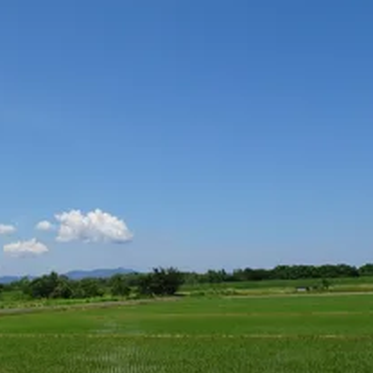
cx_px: 47
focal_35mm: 49
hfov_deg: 33.1
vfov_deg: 34.6
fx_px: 597
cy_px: 158
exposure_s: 1/1250
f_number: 3.5
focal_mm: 4.1
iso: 80
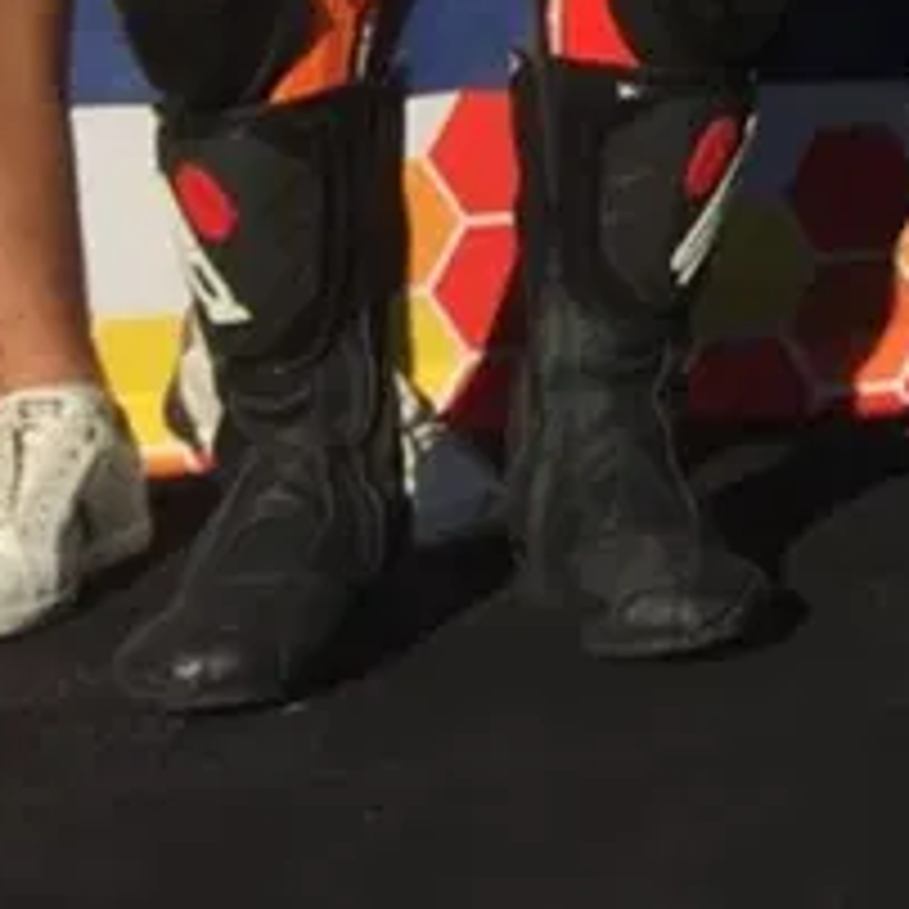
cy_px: -806
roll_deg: +0.5
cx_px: 2056
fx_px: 4516
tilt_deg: +2.7
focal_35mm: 152
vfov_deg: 10.7
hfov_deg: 10.2
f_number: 2.2
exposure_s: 1/3300
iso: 32
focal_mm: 4.15
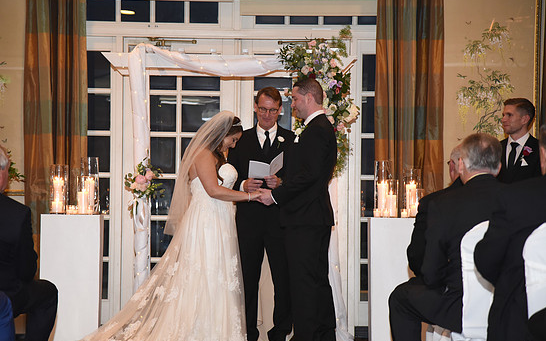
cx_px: 258
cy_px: 182
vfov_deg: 10.1
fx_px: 1934
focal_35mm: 130
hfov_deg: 16.1
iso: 2500
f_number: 4
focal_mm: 120
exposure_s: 1/60
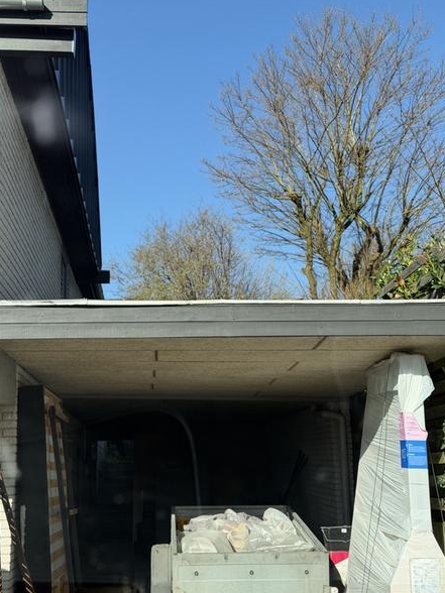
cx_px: 225
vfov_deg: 38.9
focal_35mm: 49
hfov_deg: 29.7
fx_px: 840
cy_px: 299
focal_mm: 6.76
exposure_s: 1/2577
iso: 64
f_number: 1.78
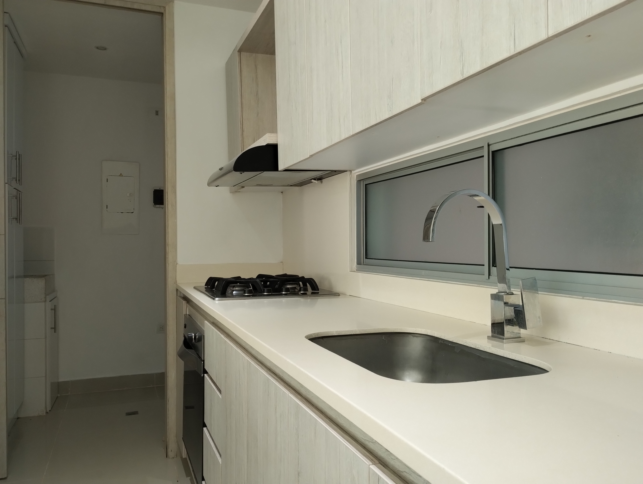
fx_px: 521
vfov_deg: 49.9
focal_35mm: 28
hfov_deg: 63.4
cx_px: 322
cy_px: 242
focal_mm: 4.27
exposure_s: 1/30
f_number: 1.8
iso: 434
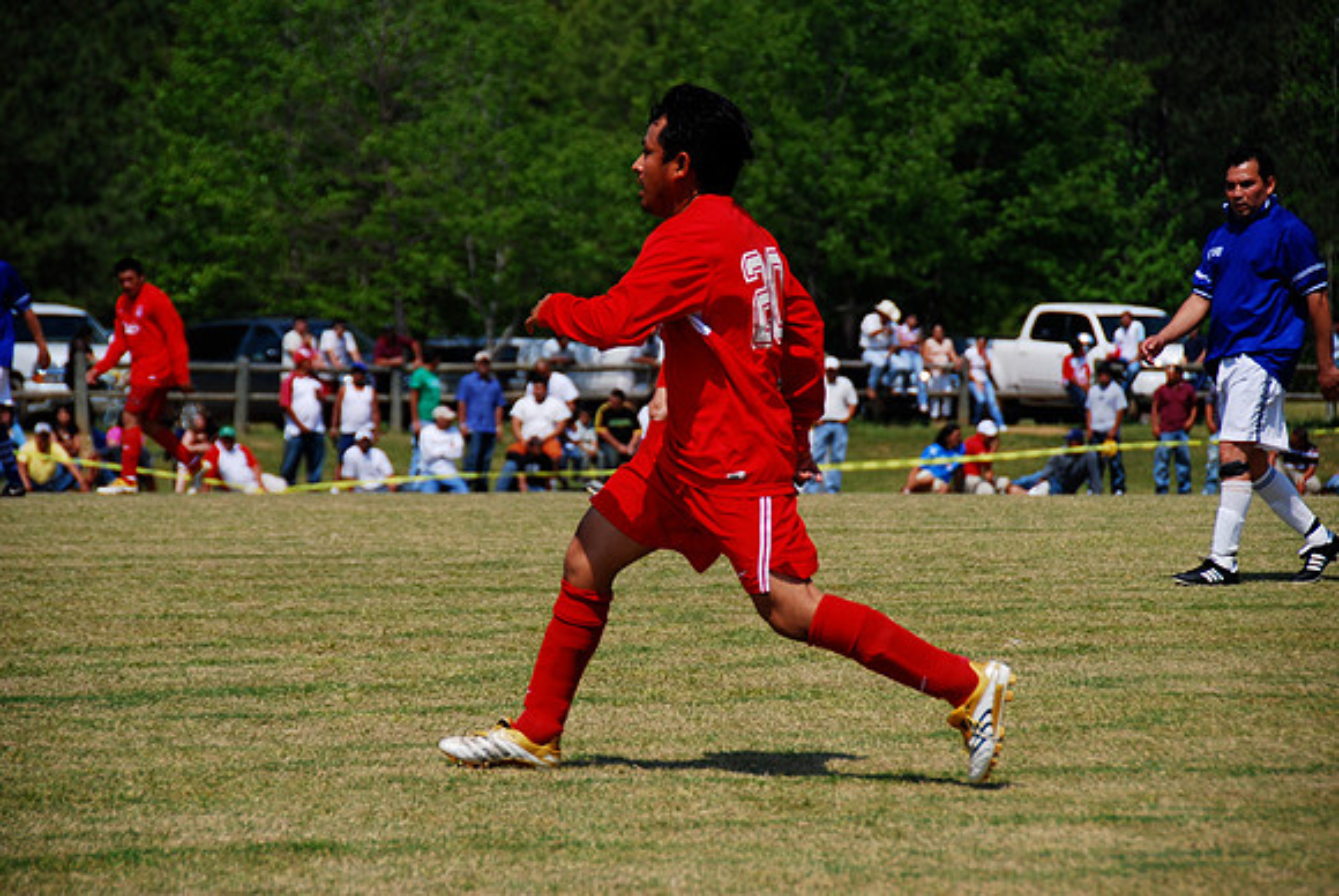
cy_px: 448
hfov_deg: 10.1
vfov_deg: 6.8
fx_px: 7539
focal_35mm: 202
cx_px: 670
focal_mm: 135
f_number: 5.6
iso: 100
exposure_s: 1/640
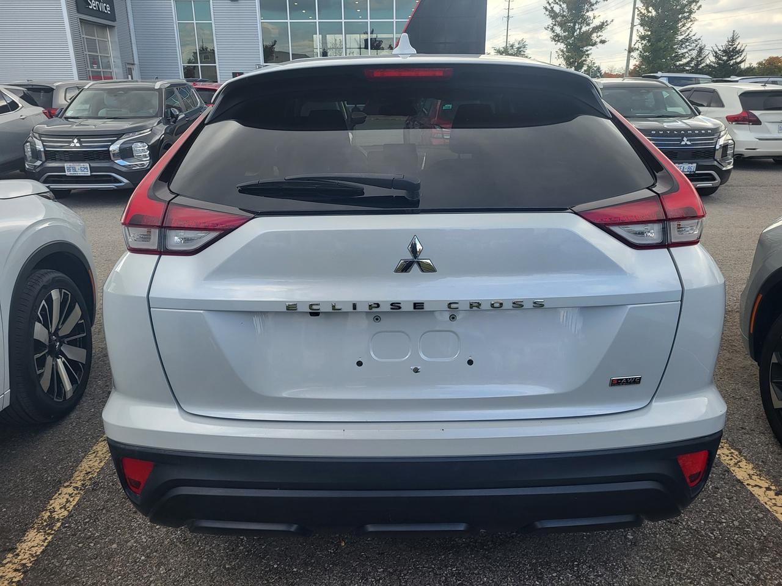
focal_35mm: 26
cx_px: 391
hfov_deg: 67.3
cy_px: 293
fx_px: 587
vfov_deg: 53.1
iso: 40
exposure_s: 1/475
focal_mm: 5.4
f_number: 1.8
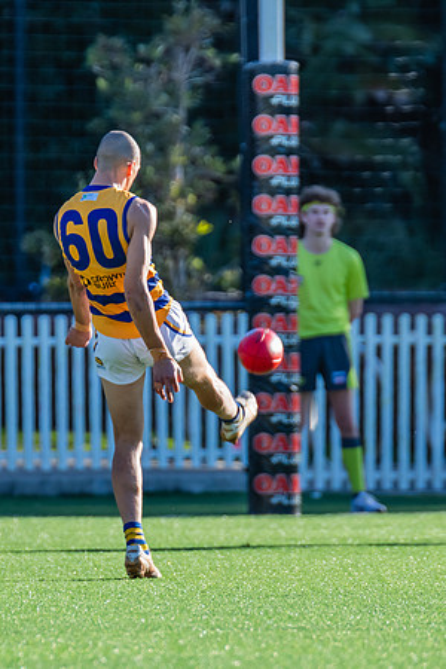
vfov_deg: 2.5
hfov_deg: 1.7
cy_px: 311
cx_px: 211
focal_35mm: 811
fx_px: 15072
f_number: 5.6
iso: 800
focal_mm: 500
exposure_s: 1/1250
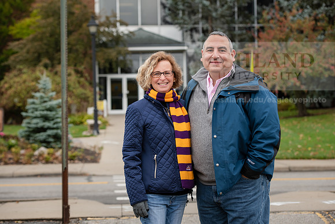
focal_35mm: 90
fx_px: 838
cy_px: 112
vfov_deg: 15.2
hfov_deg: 22.6
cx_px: 168
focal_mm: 90
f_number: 4.5
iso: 320
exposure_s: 1/320
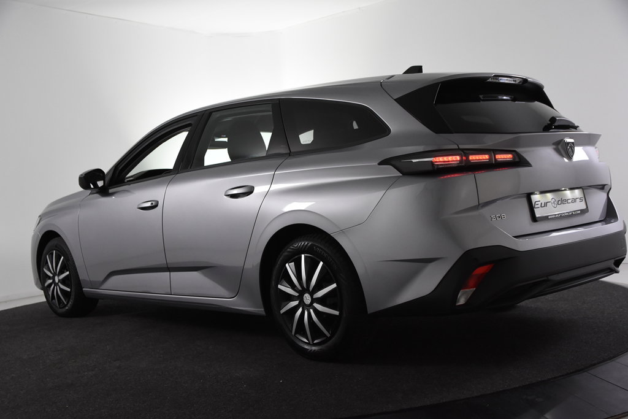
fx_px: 733
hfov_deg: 46.4
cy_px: 210
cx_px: 314
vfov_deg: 31.9
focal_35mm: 42
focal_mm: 28
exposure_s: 1/100
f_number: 5
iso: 1600
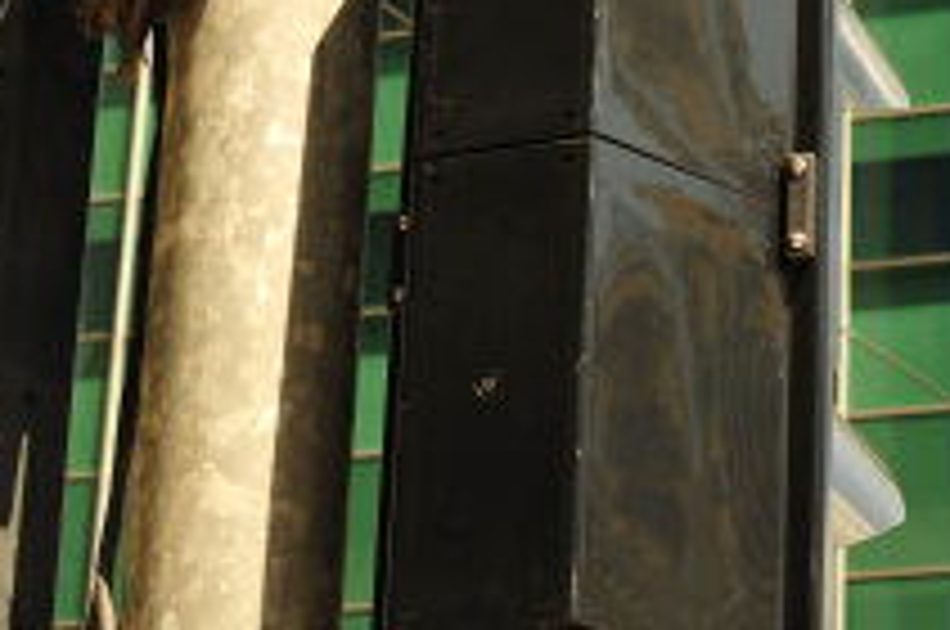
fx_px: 3821
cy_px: -74
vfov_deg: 9.3
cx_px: 266
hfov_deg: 14.1
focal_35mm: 145
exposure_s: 1/200
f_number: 7.1
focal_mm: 50
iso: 200
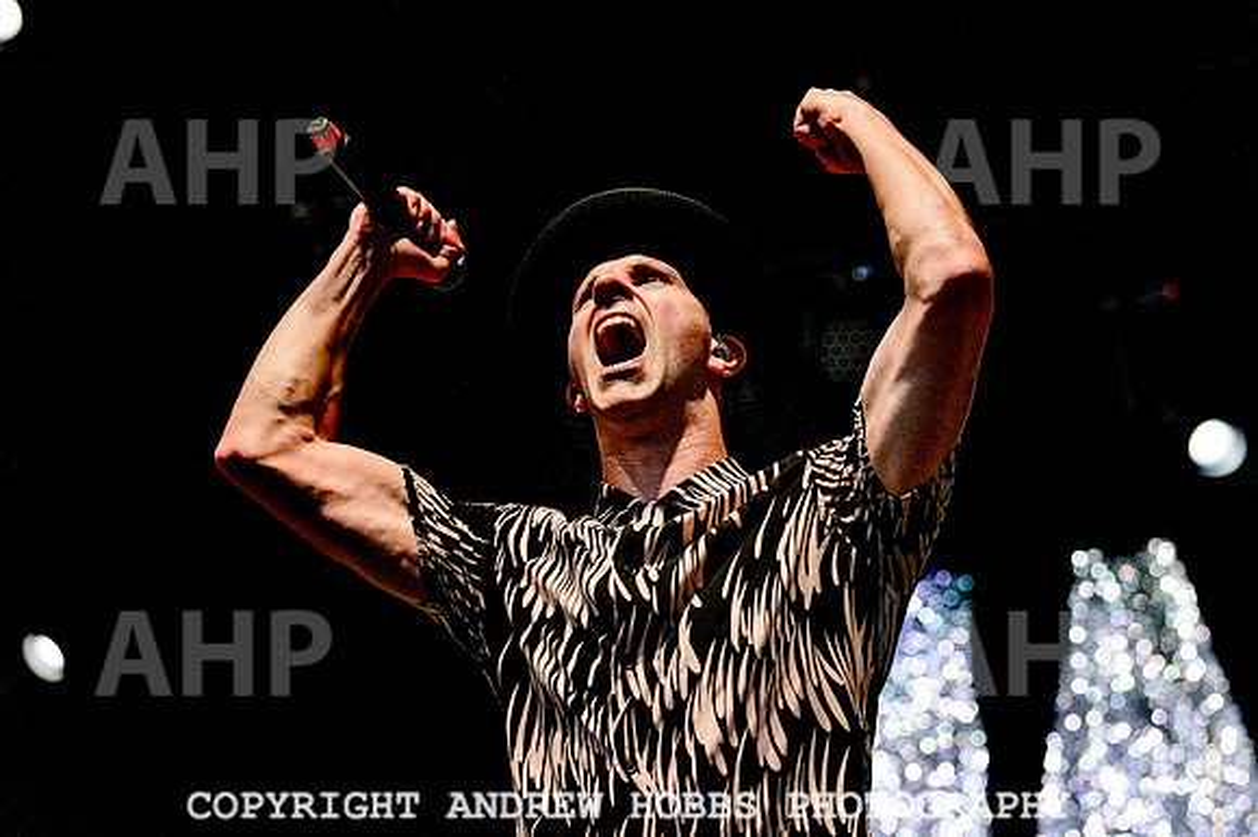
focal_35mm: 91
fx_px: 3164
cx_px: 619
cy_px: 463
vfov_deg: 15.1
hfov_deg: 22.5
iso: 2500
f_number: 4.5
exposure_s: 1/2000
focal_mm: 70
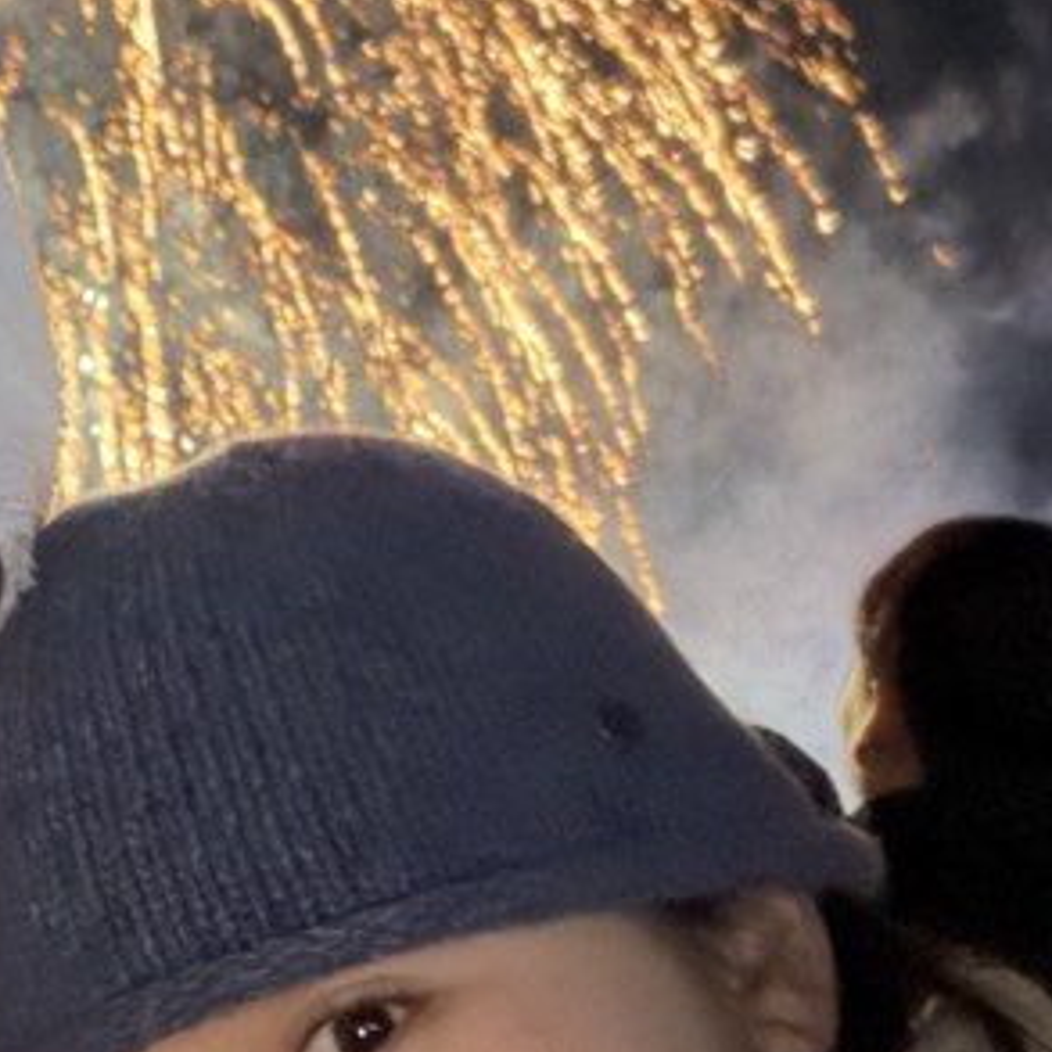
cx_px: -11
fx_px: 1994
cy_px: 553
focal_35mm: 58
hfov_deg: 27.7
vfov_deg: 29.5
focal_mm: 2.71
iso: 8000
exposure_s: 1/7
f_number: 1.9
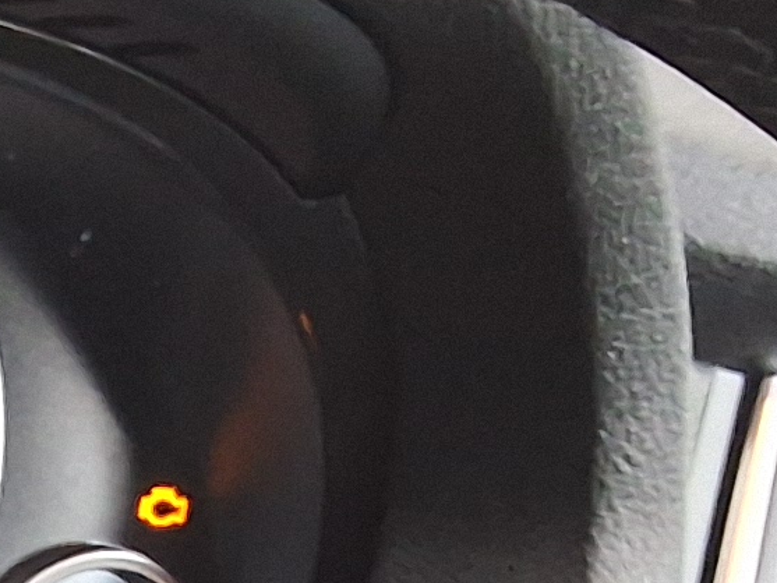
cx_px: -709
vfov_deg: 8.3
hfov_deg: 11.1
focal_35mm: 164
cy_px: 1420
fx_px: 3682
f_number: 1.9
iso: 200
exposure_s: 1/40
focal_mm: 2.91
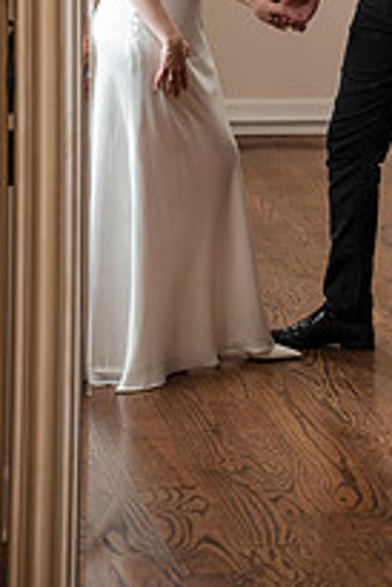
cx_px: 306
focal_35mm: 173
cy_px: -31
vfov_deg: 11.7
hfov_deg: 7.9
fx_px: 2821
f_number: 4
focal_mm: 79
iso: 640
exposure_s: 1/250
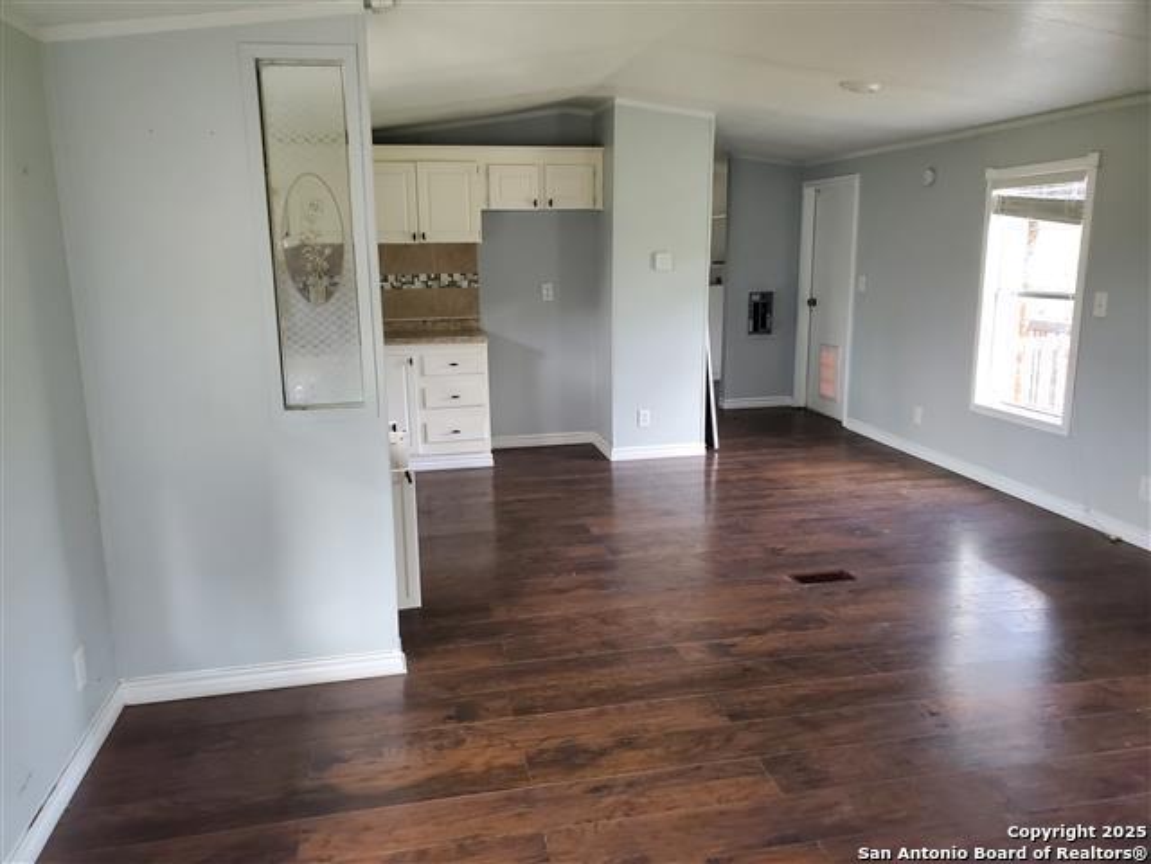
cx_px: 576
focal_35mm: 26
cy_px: 432
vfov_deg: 53.1
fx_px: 865
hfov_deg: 67.3
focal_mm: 4.3
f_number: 2.4
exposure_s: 1/100
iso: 250
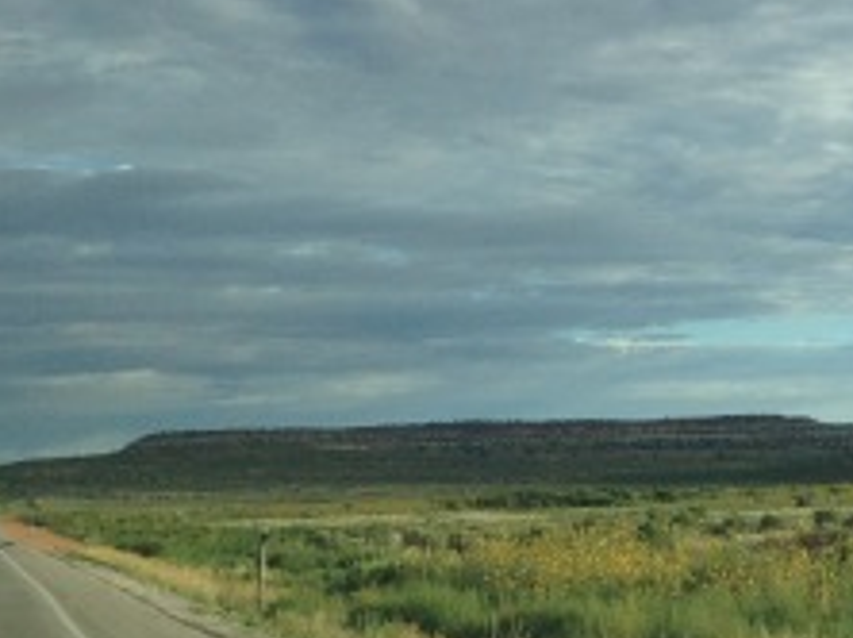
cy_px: 292
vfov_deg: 14.6
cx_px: 1160
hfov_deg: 18.0
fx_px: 2486
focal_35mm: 101
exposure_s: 1/968
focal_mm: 4.28
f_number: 2.4
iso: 50
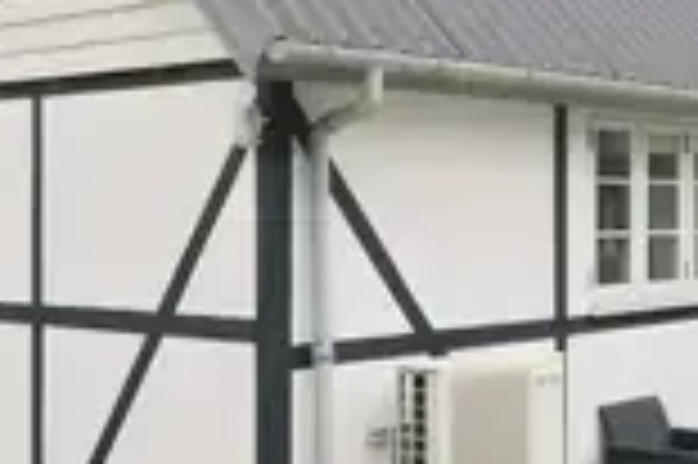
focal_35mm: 66
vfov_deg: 20.6
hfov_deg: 29.1
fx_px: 1278
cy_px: 225
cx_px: 653
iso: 200
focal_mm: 11.5
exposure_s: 1/100
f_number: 8
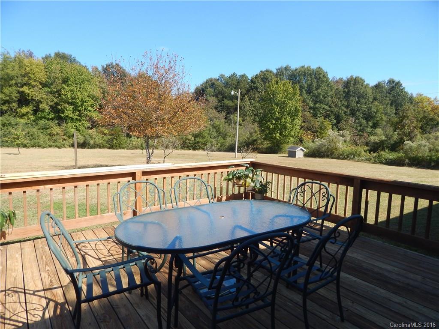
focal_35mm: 22
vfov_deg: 61.1
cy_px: 164
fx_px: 279
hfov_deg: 76.4
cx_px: 220
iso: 125
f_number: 3
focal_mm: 4
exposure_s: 1/800
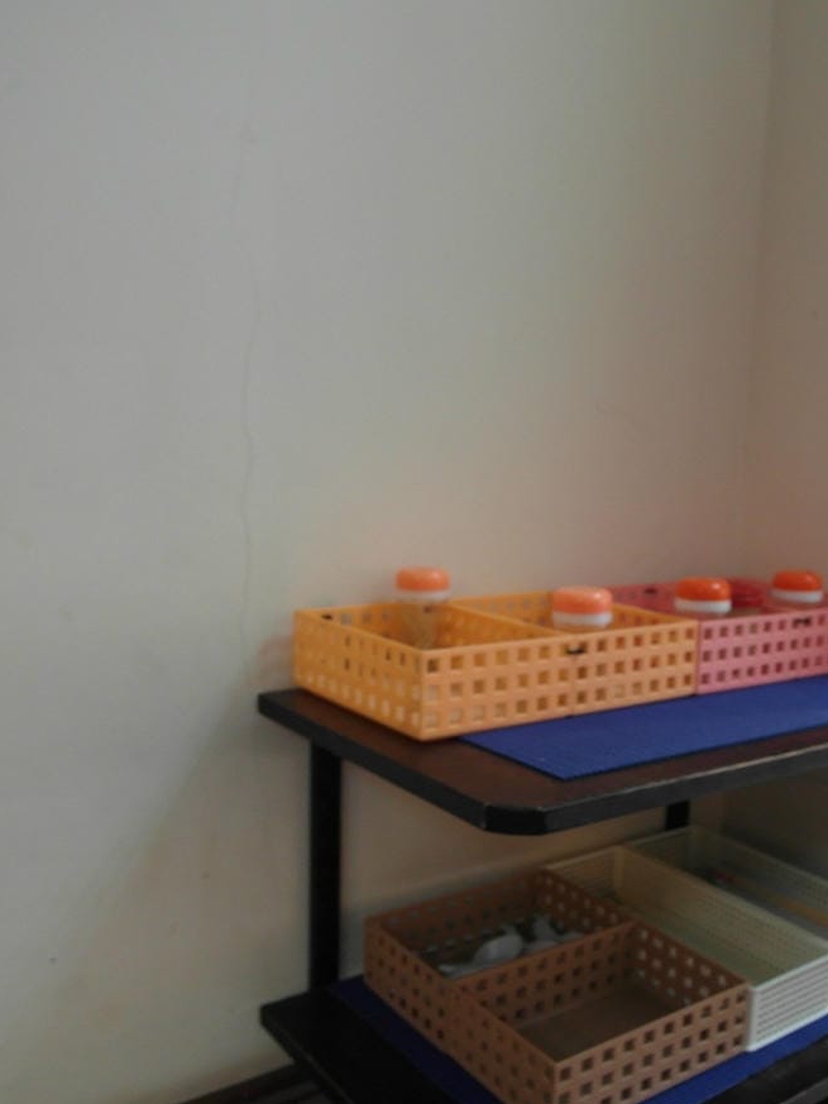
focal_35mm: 33
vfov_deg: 55.3
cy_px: 546
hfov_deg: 42.2
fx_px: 1052
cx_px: 574
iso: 160
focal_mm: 5.2
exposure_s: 1/30
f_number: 2.5
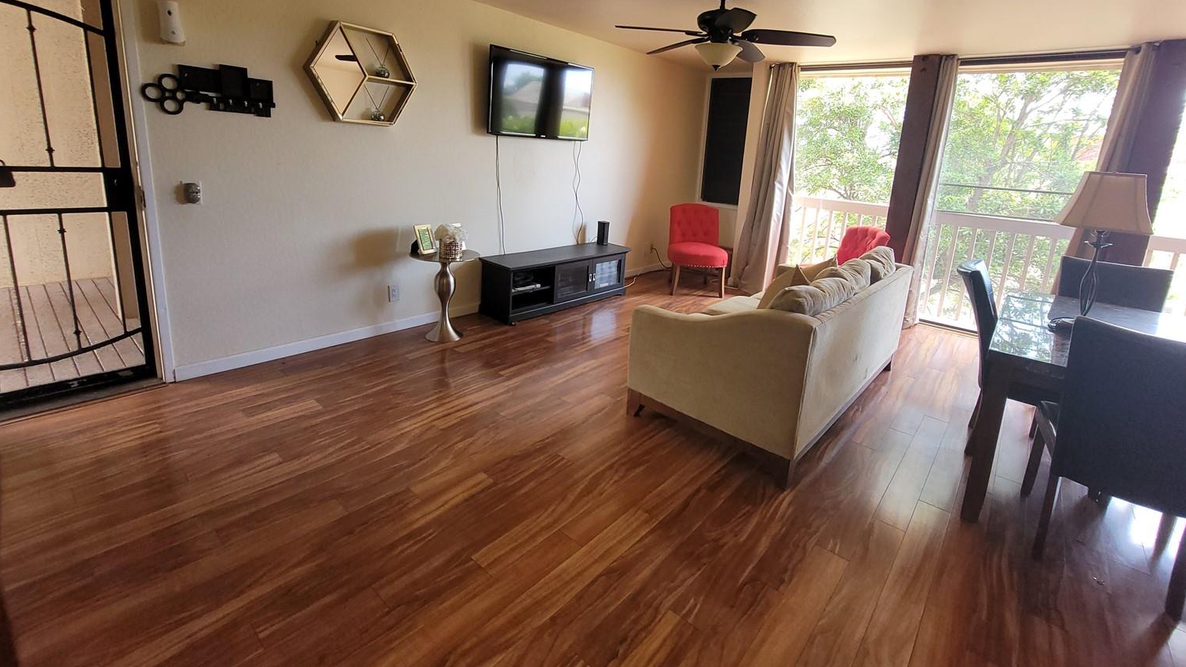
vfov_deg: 69.7
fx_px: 472
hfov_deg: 102.9
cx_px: 619
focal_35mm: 15
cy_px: 260
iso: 125
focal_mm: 2.2
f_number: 2.2
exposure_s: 1/60
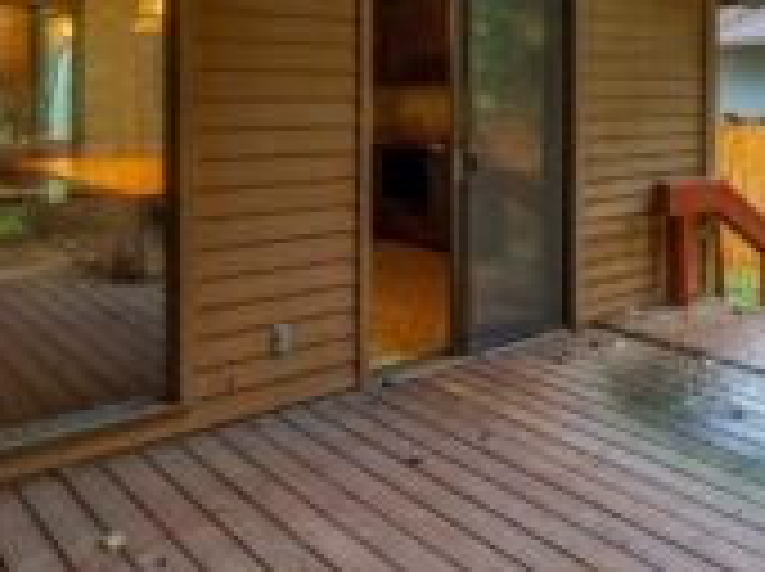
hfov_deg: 53.9
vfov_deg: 40.3
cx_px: 418
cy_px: 133
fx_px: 750
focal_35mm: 34
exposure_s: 1/30
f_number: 7.1
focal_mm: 15
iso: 3200
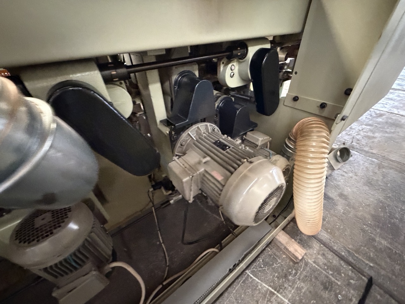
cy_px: 152
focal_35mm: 14
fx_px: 164
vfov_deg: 85.7
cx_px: 202
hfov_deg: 102.1
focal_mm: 2.22
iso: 1250
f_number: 2.2
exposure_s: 1/49
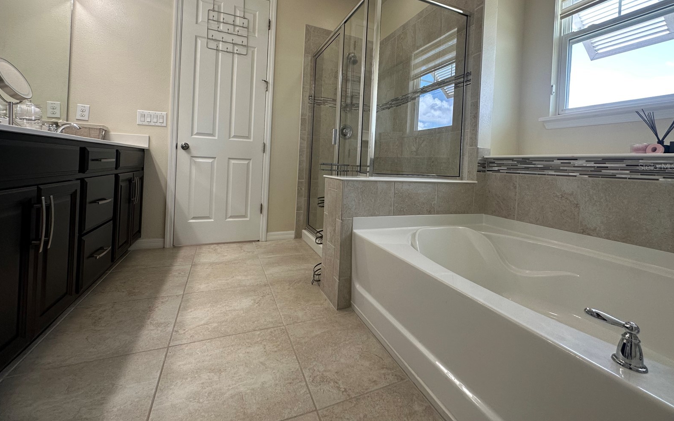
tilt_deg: -1.3
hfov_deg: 101.5
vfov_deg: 73.9
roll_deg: -3.4
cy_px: 166
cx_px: 338
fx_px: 276
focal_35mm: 15
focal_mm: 2.22
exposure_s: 1/120
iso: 100
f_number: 2.2
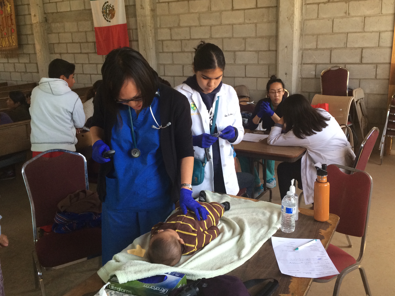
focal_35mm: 32
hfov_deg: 56.7
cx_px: 215
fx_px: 365
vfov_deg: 44.1
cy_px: 137
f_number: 2.2
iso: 64
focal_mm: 4.15
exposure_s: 1/30
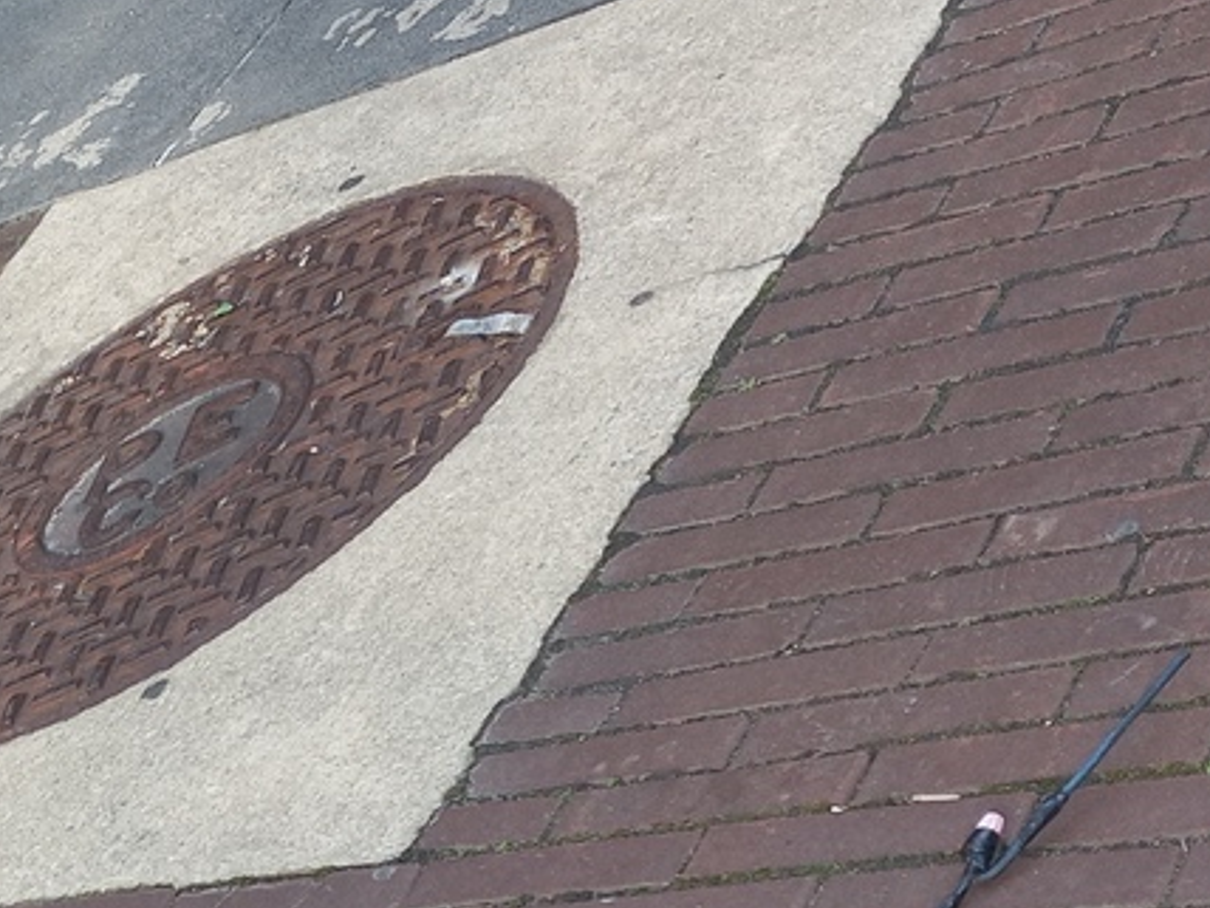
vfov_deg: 14.4
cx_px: -240
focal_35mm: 101
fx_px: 3530
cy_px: 891
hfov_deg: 18.4
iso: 40
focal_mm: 3.94
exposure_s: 1/185
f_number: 1.8
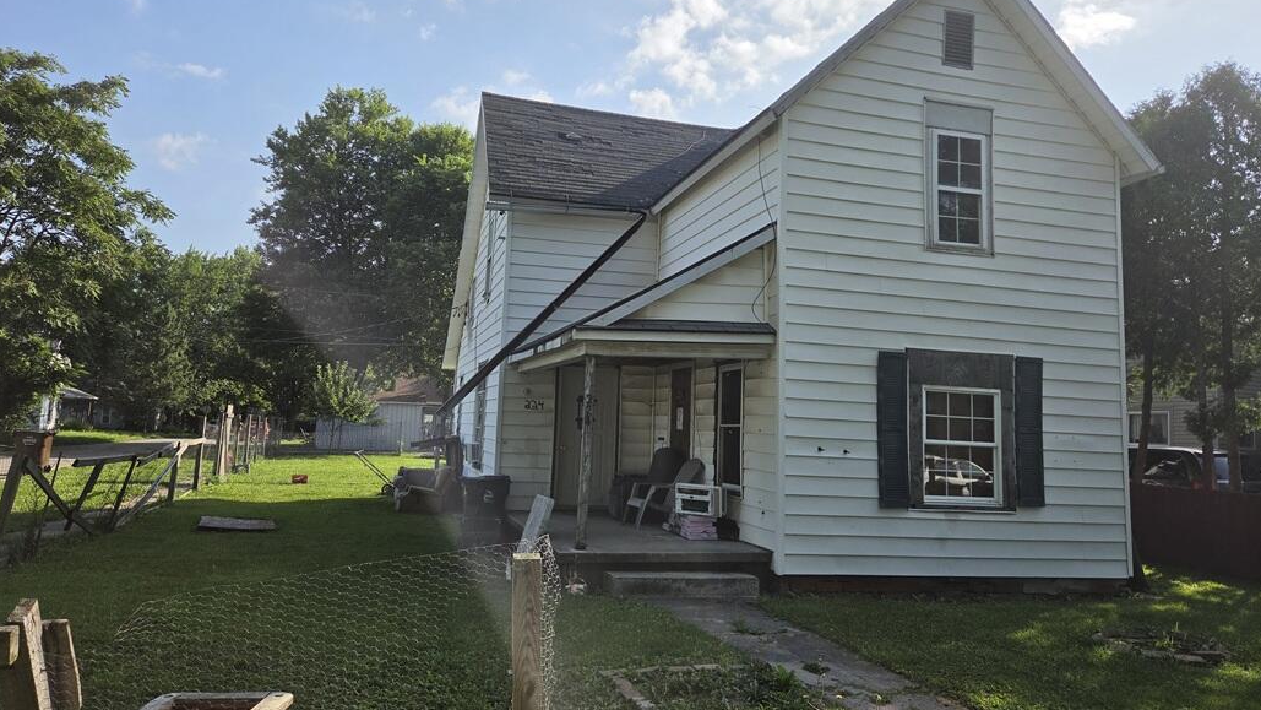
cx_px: 610
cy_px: 338
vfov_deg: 44.4
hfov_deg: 71.9
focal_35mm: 26
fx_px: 869
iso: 64
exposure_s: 1/7734
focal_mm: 5.4
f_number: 1.8
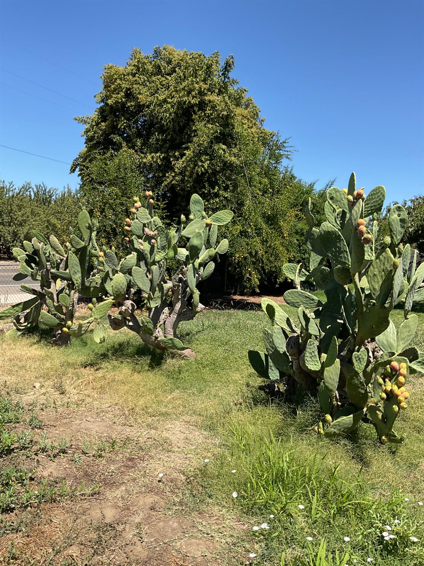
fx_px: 474
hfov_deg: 48.2
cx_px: 212
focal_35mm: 29
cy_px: 283
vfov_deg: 61.7
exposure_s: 1/1451
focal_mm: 3
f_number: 1.8
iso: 16
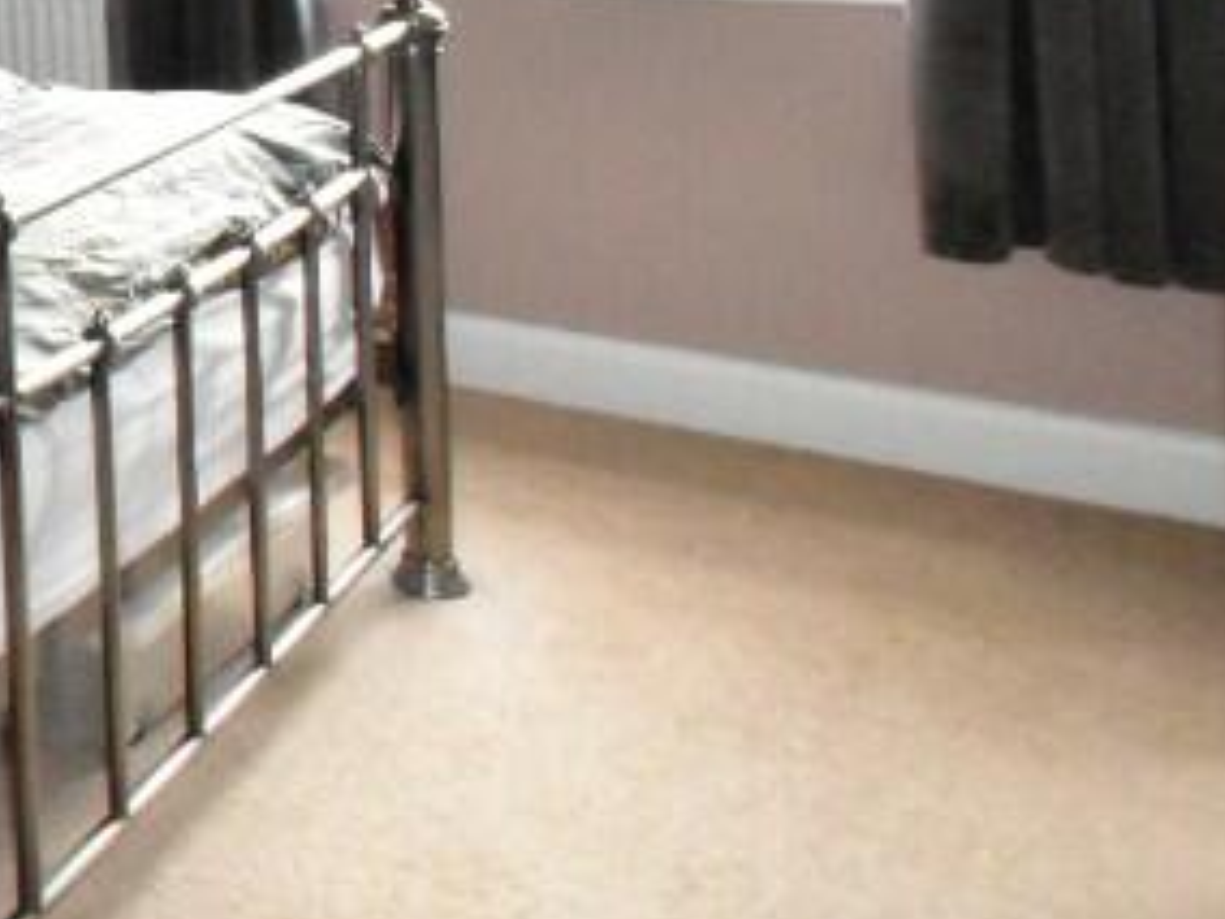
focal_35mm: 52
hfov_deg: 23.3
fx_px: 1840
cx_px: -880
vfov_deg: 24.8
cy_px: -231
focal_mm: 10
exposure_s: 1/200
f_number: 10
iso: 12800
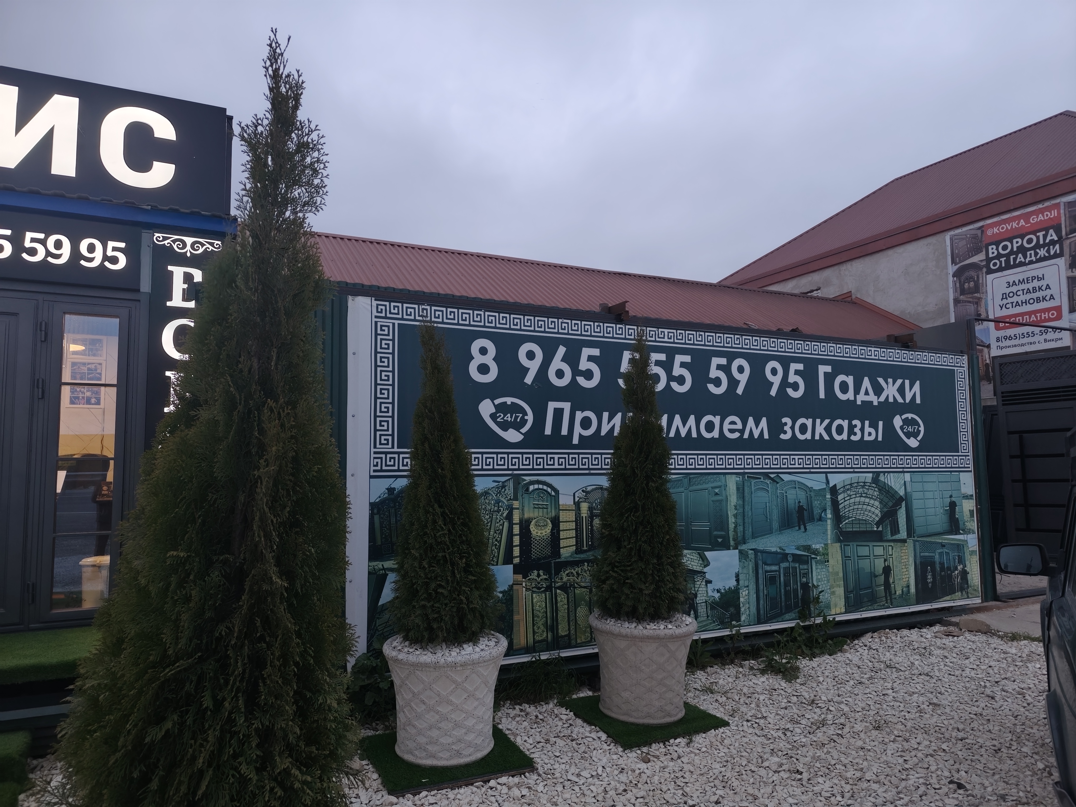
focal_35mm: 23
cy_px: 404
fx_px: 715
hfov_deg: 73.9
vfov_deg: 58.9
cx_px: 538
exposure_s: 1/50
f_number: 1.65
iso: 800
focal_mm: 6.19
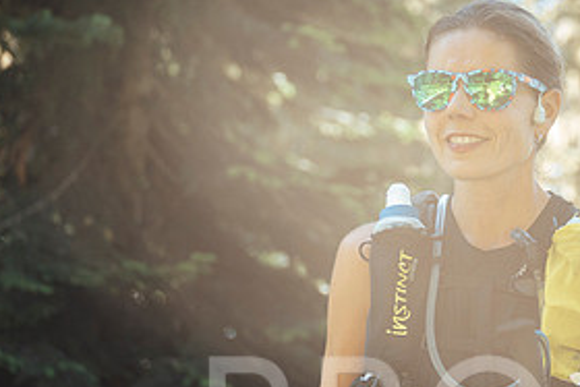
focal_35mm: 118
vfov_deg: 11.6
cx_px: 505
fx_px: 1902
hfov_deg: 17.1
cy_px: 179
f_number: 2.8
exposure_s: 1/200
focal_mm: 57
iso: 320
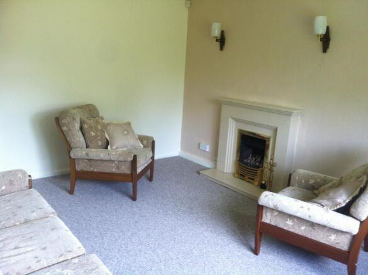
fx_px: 372
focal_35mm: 35
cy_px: 138
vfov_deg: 40.6
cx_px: 184
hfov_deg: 52.7
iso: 80
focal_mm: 3.85
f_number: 2.8
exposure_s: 1/20
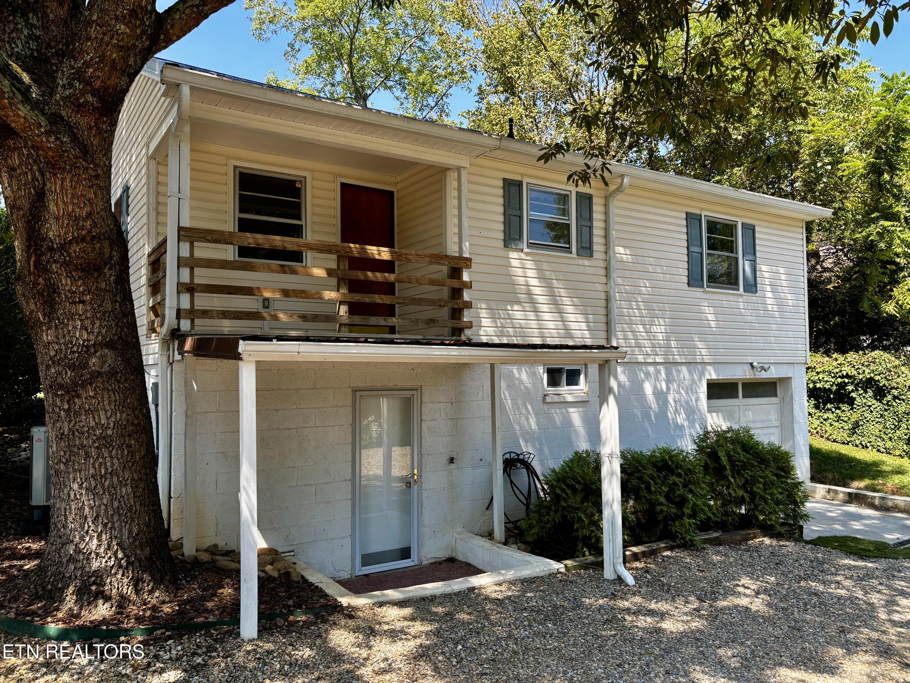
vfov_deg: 53.1
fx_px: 683
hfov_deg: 67.3
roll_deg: +0.5
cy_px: 342
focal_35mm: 26
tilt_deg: +3.4
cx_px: 455
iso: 50
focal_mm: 5.96
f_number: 1.6
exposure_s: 1/736
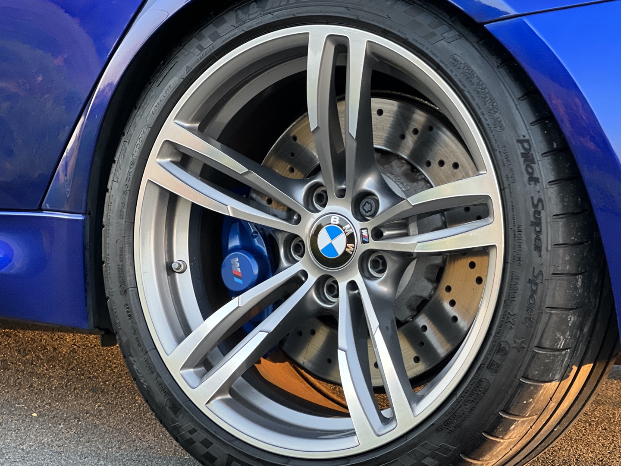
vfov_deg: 15.2
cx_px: 382
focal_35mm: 97
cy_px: 219
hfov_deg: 20.2
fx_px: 1740
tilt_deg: -3.3
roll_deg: -4.4
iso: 250
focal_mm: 9
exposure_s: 1/79
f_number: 2.8
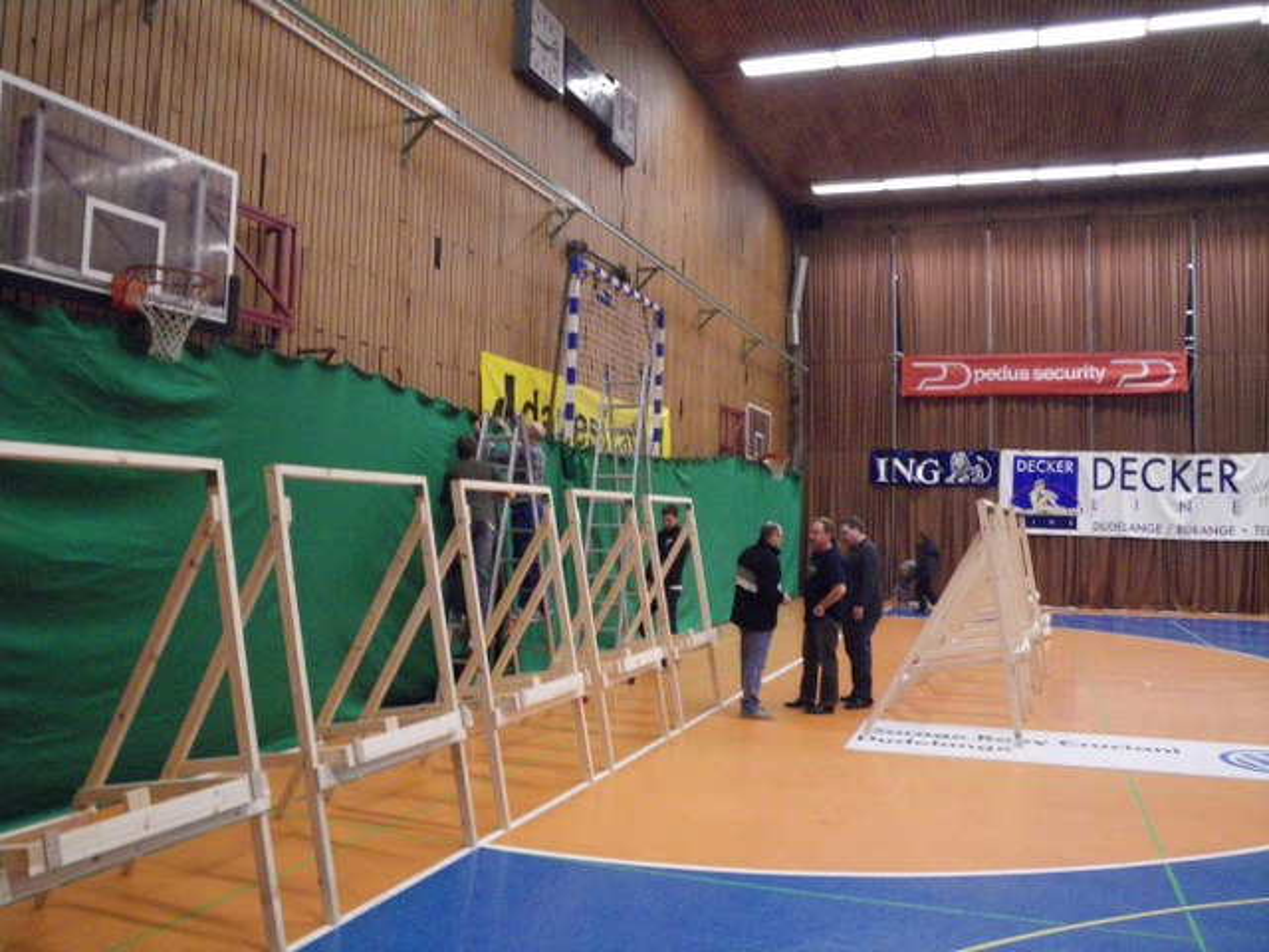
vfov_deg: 49.7
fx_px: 1026
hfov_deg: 63.4
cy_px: 476
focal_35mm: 28
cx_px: 634
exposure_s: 1/50
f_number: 3.5
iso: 800
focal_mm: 5
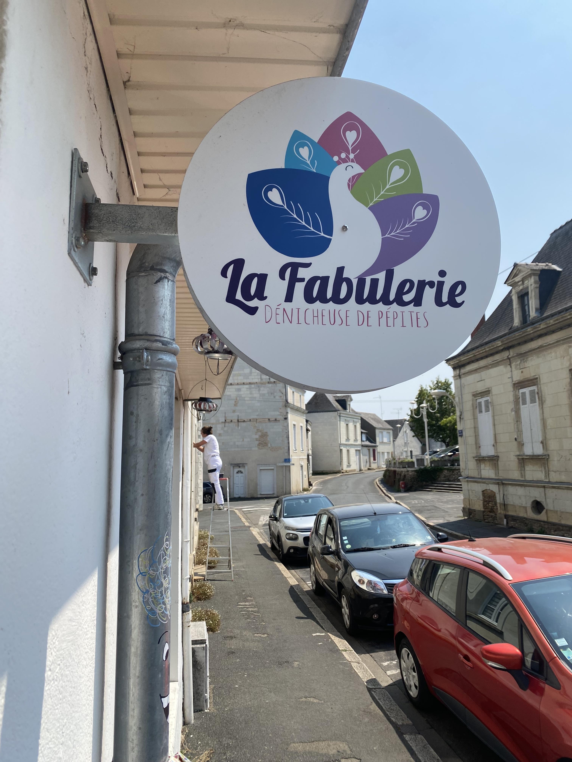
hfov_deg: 53.1
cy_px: 381
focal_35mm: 26
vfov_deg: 67.3
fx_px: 573
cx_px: 286
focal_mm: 4.25
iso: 32
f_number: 1.8
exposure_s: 1/2817
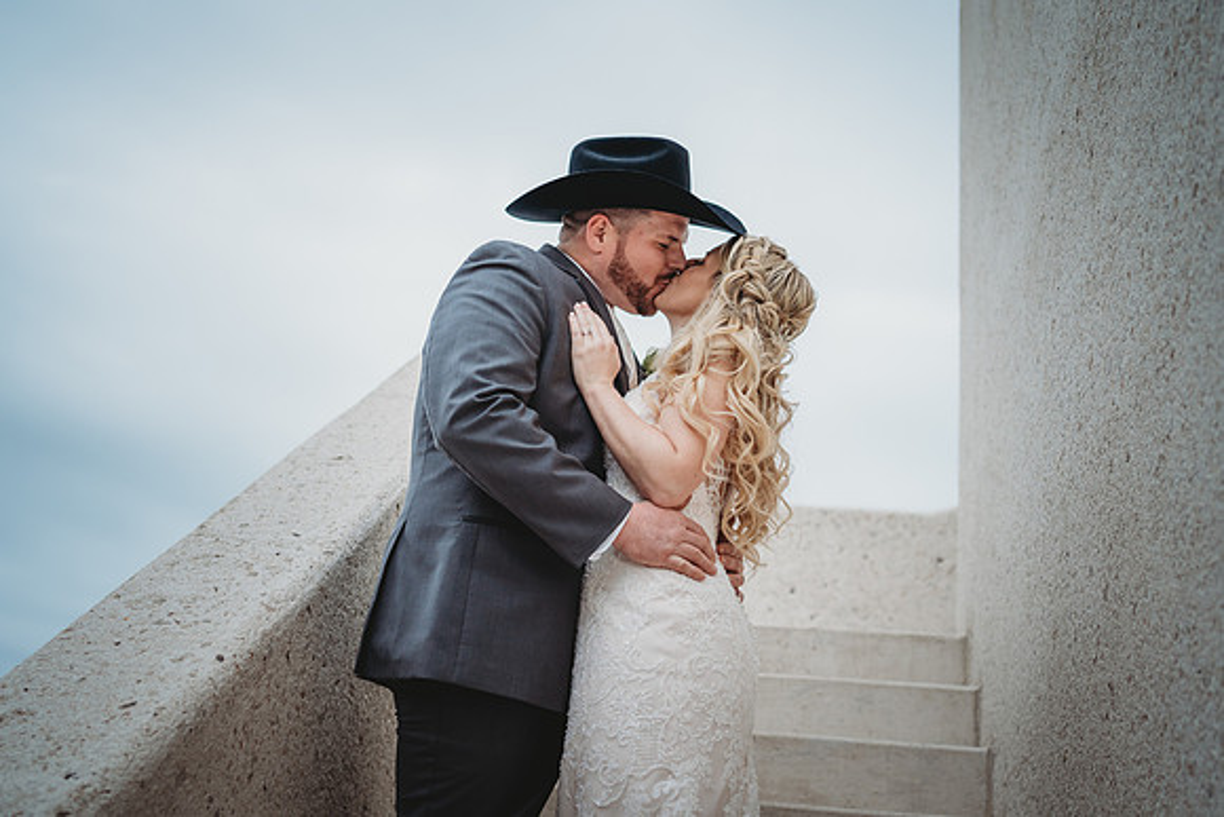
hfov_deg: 46.5
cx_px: 612
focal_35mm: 42
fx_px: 1425
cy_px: 408
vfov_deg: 32.0
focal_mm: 35
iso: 125
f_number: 2.2
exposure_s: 1/80
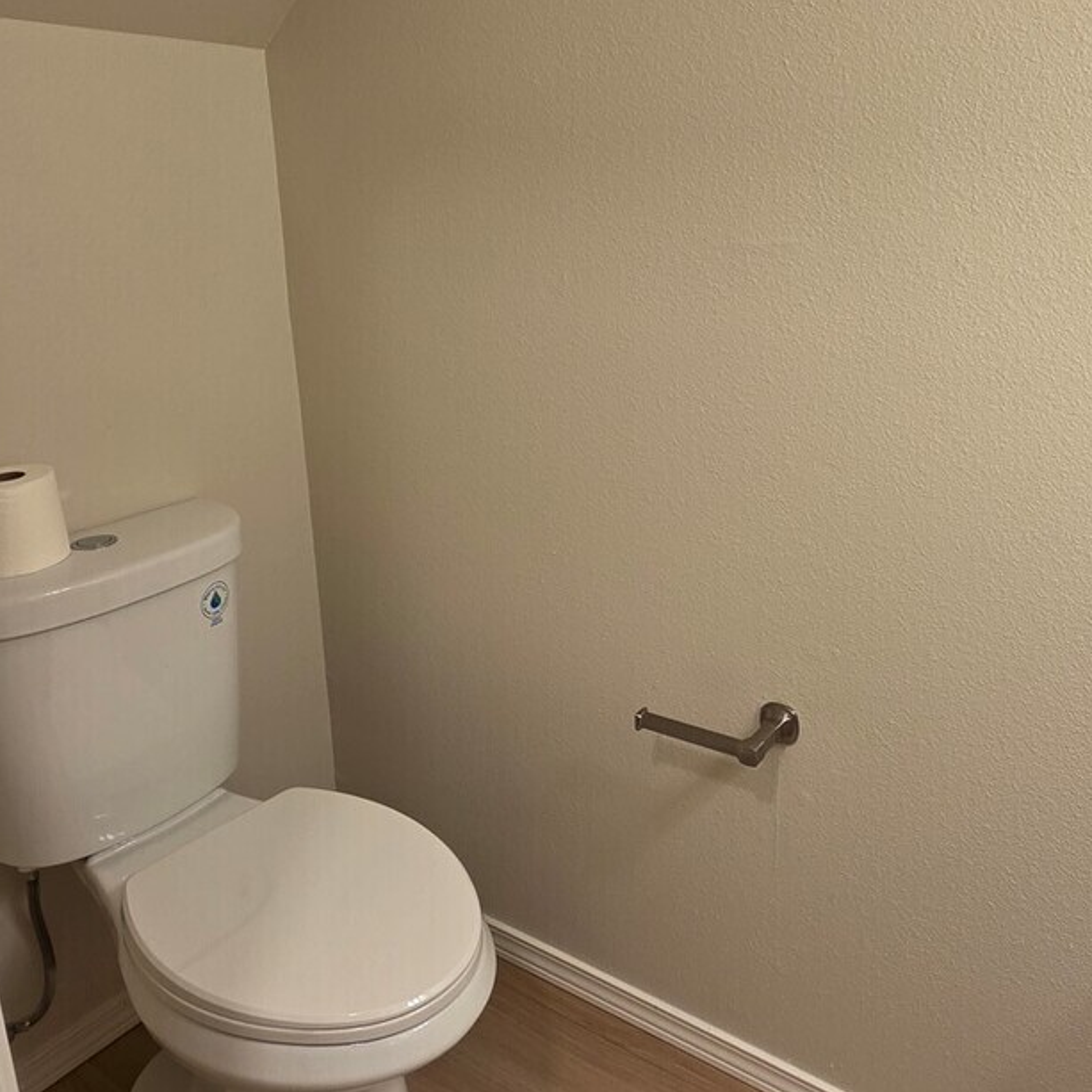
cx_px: 620
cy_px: 426
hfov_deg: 58.9
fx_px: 964
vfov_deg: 58.5
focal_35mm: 27
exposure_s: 1/120
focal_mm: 2.2
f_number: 1.9
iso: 160
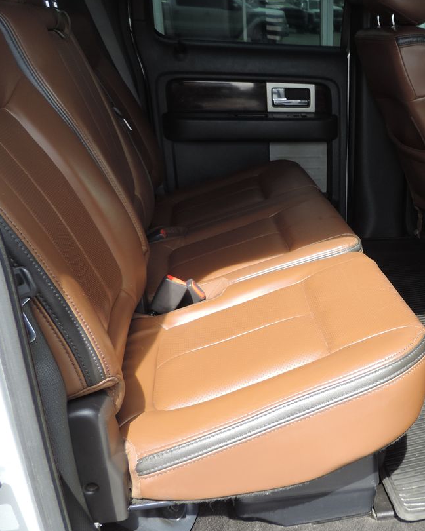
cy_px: 286
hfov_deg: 37.5
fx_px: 582
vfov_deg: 49.0
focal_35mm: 37
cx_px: 384
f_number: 3
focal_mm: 4.3
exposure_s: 1/125
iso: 80
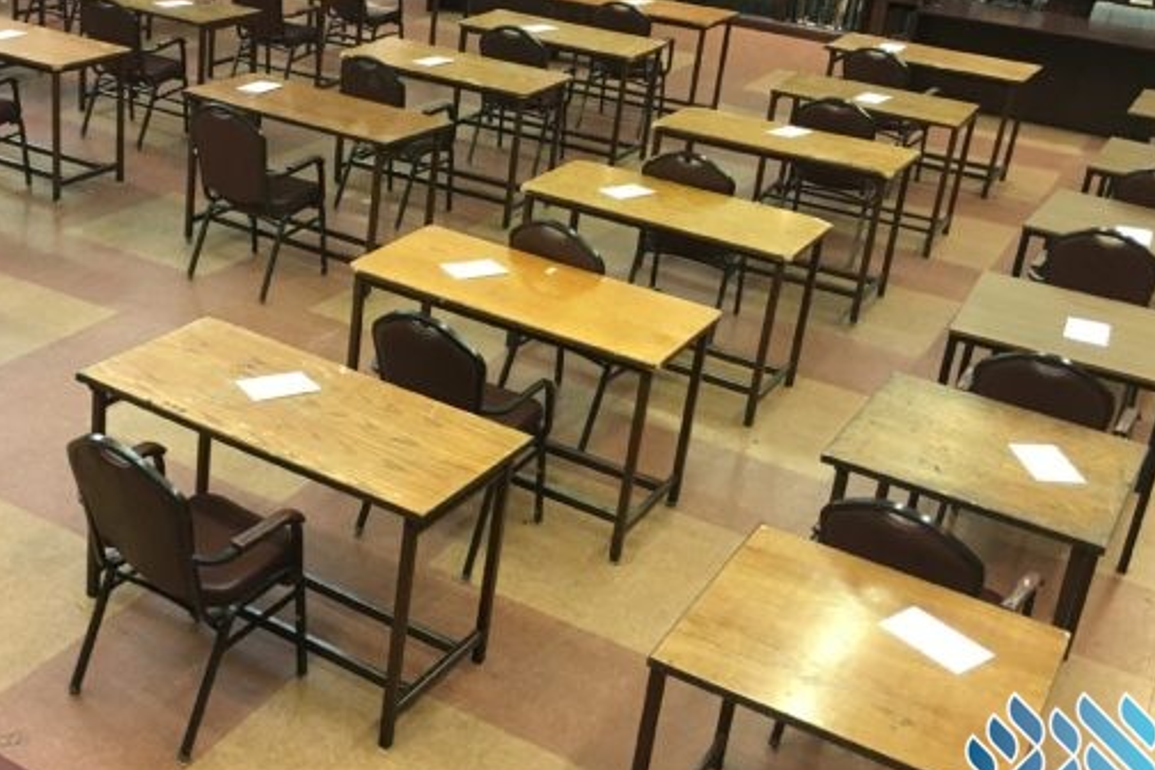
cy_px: 286
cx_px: 358
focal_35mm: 46
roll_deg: -5.3
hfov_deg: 42.0
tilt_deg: -21.9
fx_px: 1476
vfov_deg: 29.1
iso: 160
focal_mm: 4.15
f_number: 2.2
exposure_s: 1/30
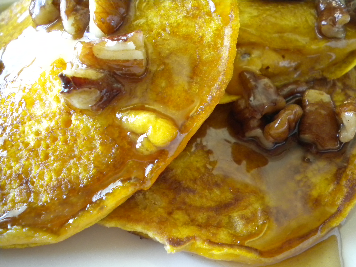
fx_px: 422
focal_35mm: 41
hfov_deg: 45.8
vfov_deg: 35.1
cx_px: 178
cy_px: 134
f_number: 3.5
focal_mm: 7.4
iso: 400
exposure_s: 1/27.1
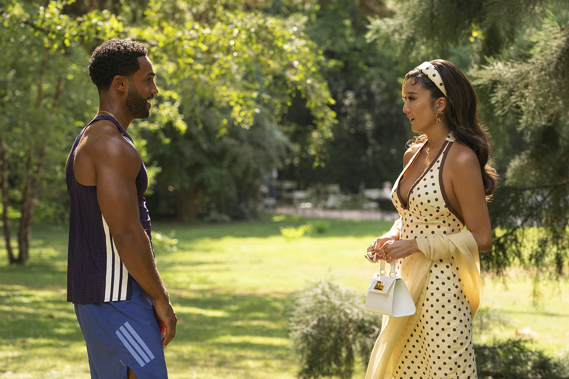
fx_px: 2023
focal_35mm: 128
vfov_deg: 10.7
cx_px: 284
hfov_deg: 16.0
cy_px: 190
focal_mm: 128
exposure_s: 1/370
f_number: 6.3
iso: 500
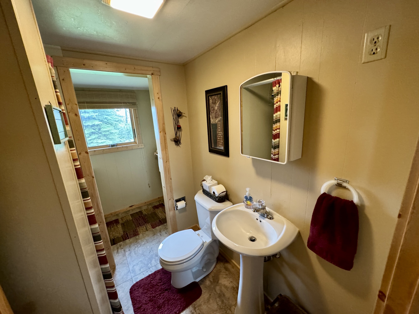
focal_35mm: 14
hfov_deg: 102.1
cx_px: 210
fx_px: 169
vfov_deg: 85.7
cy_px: 157
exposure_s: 1/60
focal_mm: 2.22
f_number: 2.2
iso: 500
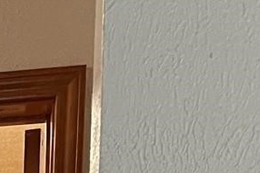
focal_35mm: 179
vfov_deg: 6.4
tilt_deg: -6.5
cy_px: 665
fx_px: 1293
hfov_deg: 10.1
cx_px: -362
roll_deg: +1.8
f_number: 1.6
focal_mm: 5.1
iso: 200
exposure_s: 1/60
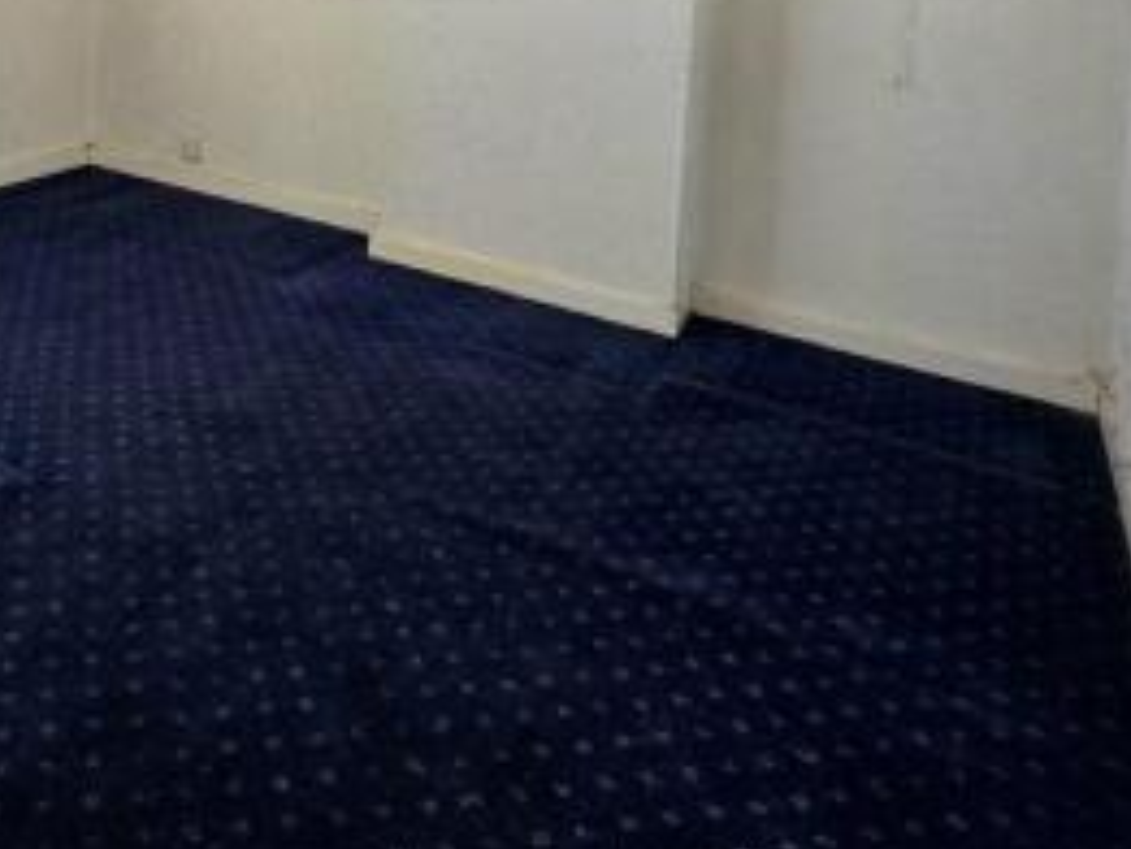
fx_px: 948
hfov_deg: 56.2
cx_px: 193
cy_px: -54
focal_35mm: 29
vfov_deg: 40.4
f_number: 2.2
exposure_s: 1/222
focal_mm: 2.2
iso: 50
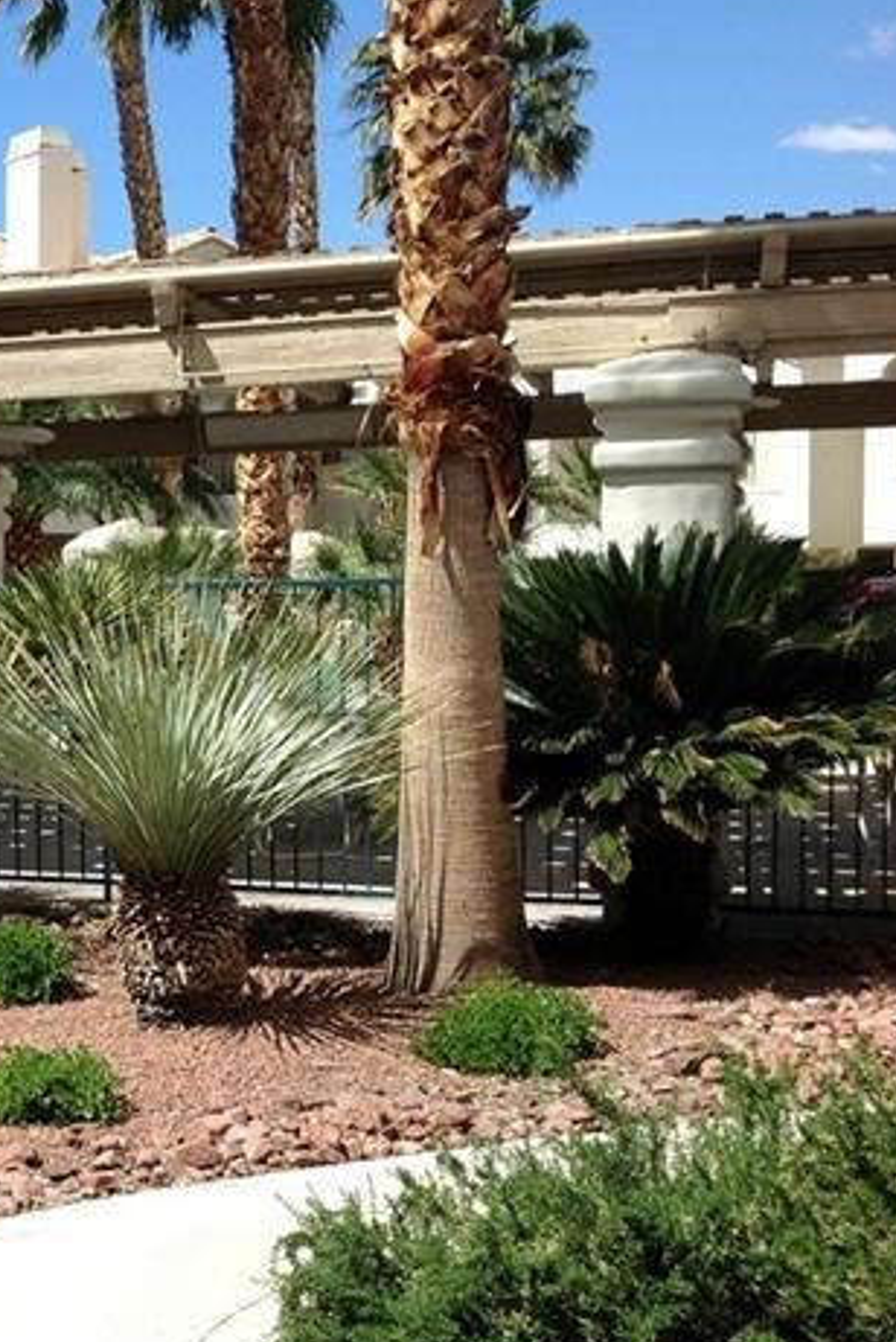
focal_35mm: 63
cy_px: 715
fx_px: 2348
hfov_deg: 20.1
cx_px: -207
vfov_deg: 31.9
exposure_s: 1/2016
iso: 50
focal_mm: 4.28
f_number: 2.4
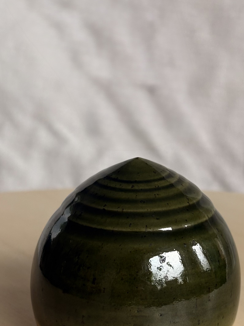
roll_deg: -1.3
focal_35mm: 99
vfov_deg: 19.6
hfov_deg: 14.9
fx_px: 931
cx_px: 149
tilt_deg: -18.8
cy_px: 259
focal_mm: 5.96
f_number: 1.6
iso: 40
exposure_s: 1/121
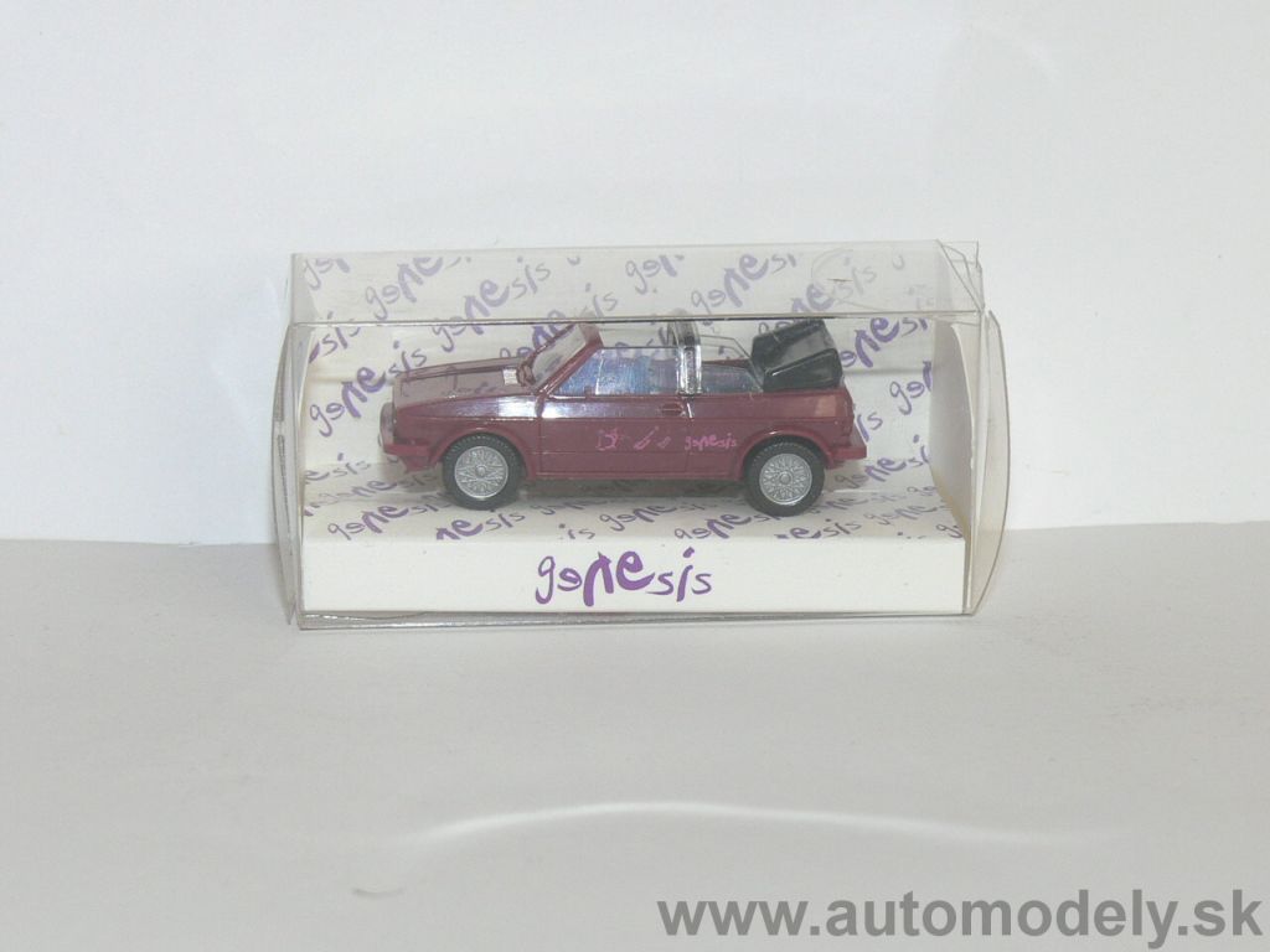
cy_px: 476
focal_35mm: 107
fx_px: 3926
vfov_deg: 13.8
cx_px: 635
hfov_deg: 18.4
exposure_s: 1/50
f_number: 4
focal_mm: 14.5
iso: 80
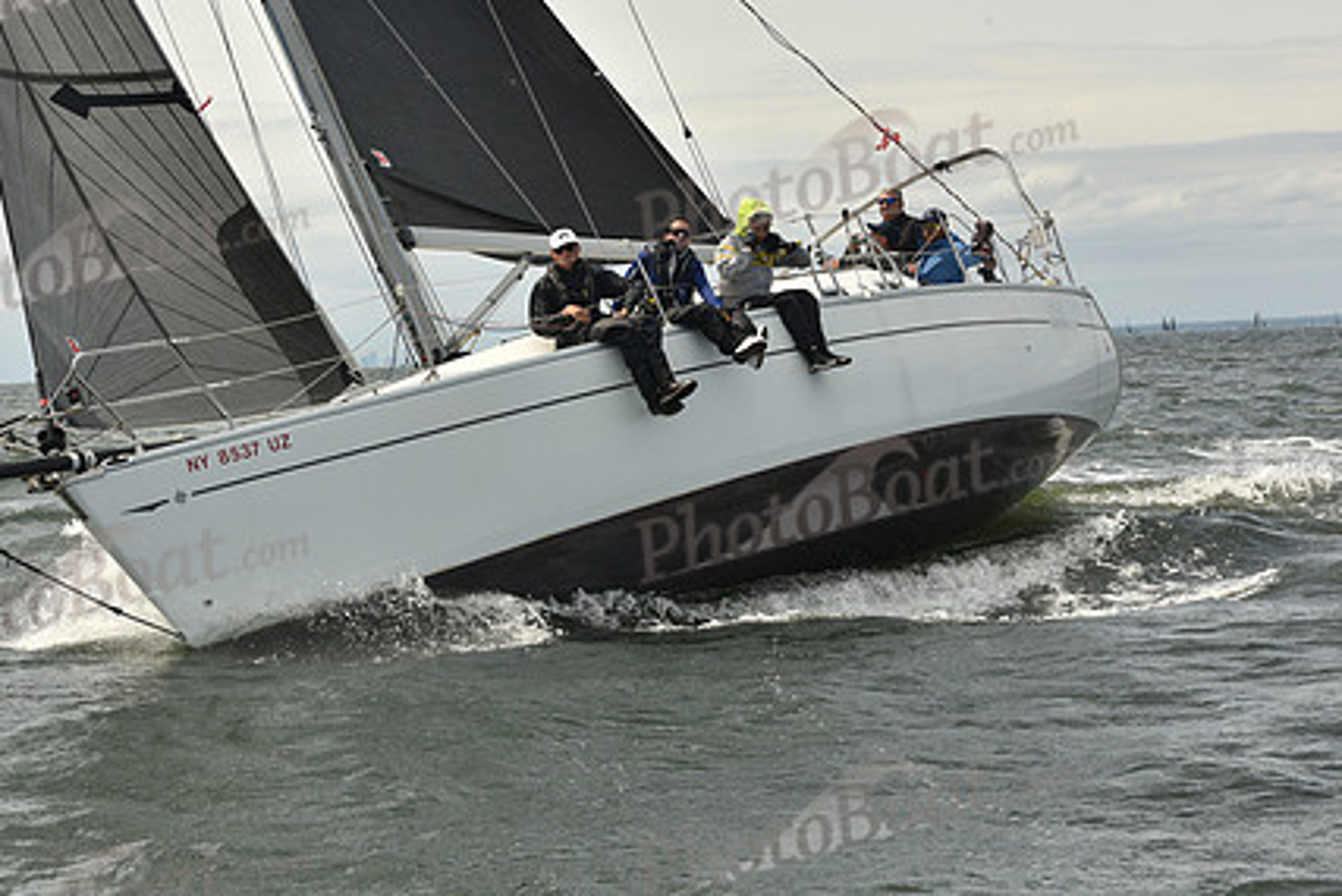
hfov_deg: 21.4
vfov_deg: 14.4
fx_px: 3542
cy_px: 382
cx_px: 475
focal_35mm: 95
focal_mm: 70
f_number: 9
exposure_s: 1/800
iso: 250
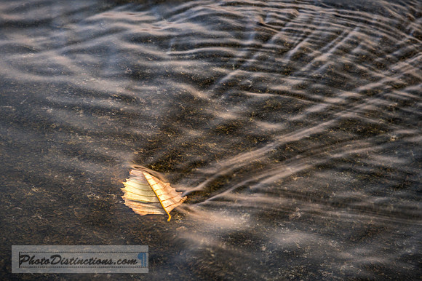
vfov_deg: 3.1
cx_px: 163
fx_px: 5172
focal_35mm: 441
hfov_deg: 4.7
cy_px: 163
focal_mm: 300
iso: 64
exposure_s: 1.6
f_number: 16
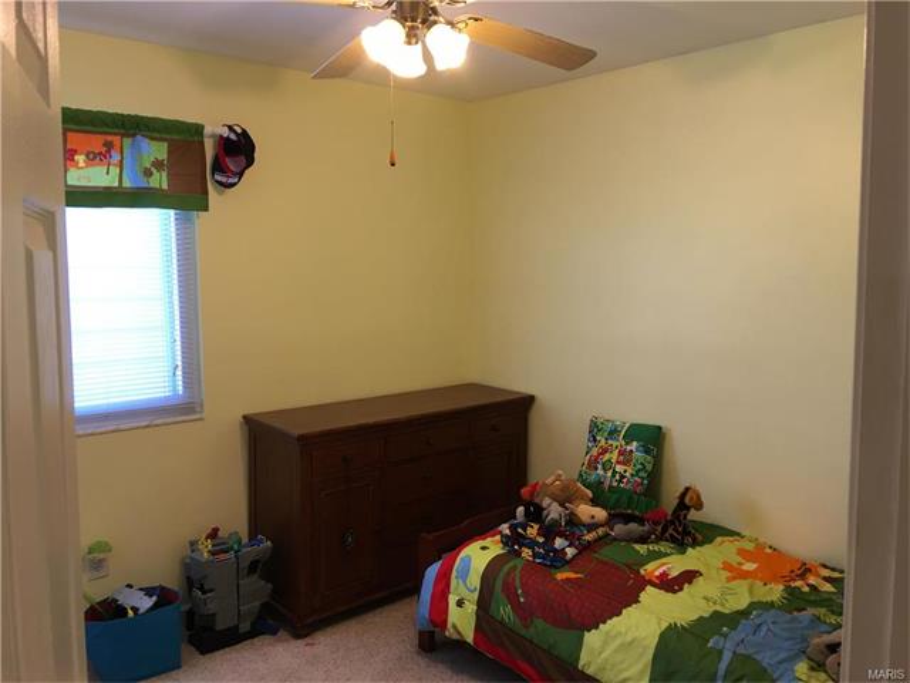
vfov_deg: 48.2
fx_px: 762
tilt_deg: -4.8
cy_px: 342
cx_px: 455
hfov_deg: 61.7
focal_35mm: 29
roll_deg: -0.2
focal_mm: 4.15
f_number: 2.2
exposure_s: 1/15
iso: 25
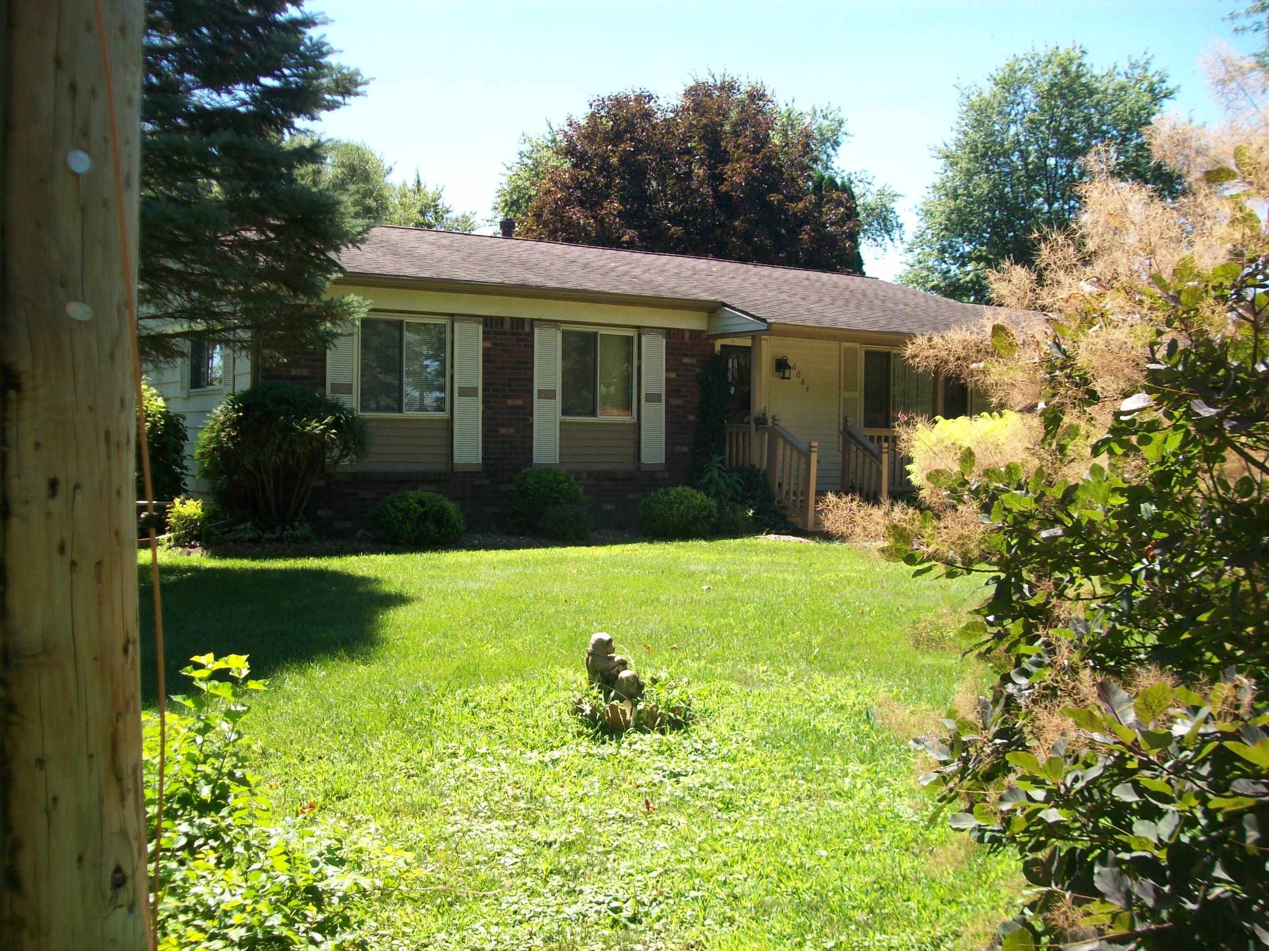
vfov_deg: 39.6
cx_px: 634
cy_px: 476
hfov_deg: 51.4
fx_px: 1319
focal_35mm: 36
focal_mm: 6
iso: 80
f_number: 2.7
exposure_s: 1/500
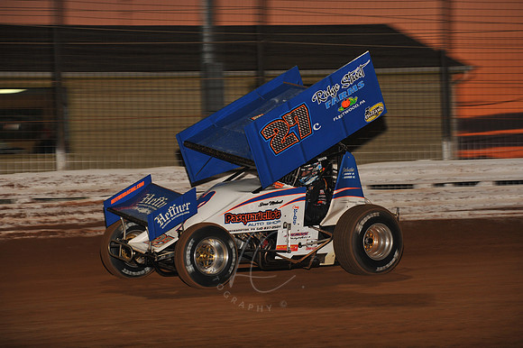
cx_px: 262
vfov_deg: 10.1
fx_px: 1960
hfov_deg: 15.2
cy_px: 174
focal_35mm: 135
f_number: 6.3
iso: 640
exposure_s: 1/320
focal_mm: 135
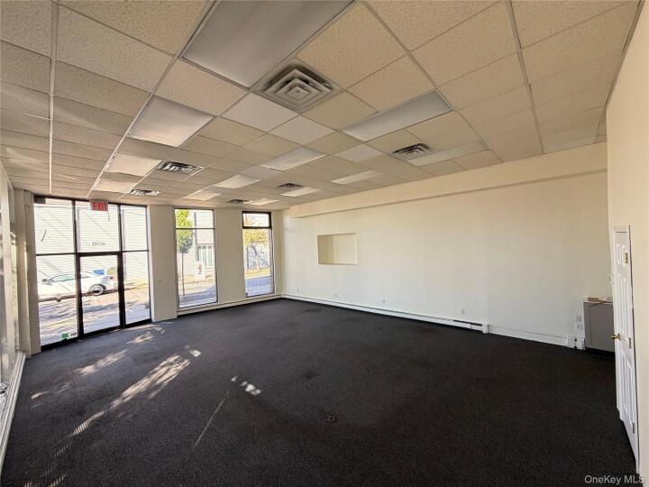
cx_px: 324
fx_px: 262
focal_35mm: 14
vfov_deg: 85.7
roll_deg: +2.5
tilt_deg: -0.1
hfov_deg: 102.1
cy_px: 244
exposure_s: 1/121
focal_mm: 2.22
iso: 100
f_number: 2.2
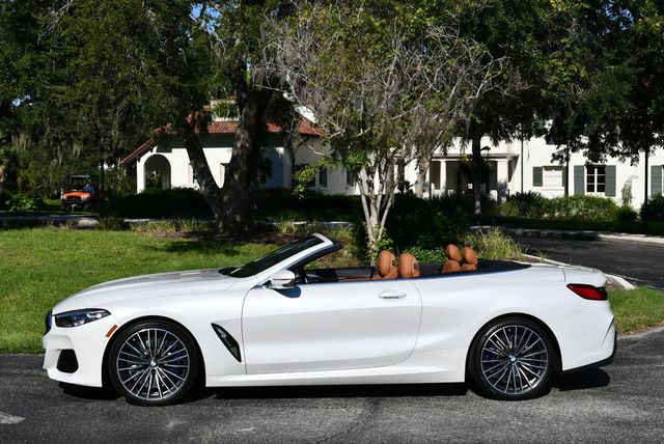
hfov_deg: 35.6
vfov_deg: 24.2
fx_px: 1034
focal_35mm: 56
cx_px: 332
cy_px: 222
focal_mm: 28
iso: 100
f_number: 9
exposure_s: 1/320
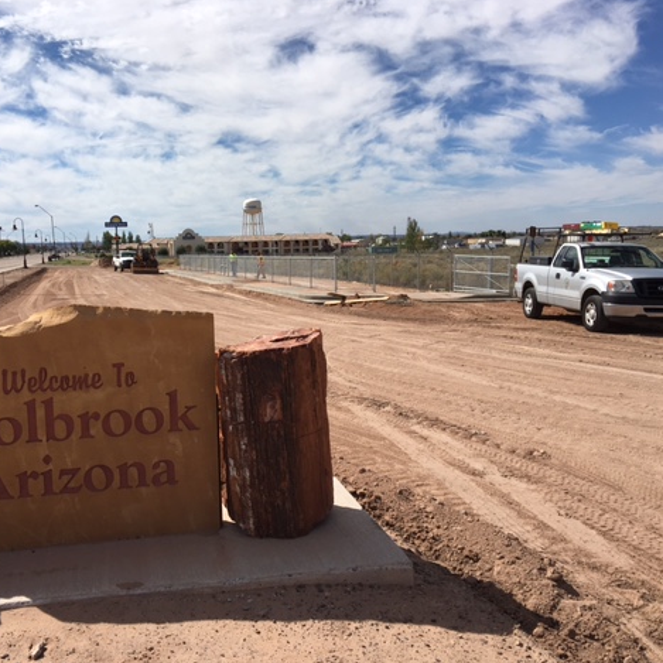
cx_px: 250
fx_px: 758
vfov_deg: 47.2
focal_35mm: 35
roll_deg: +1.3
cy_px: 329
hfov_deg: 46.8
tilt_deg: -6.2
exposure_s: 1/2849
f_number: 2.2
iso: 25
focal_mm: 4.15
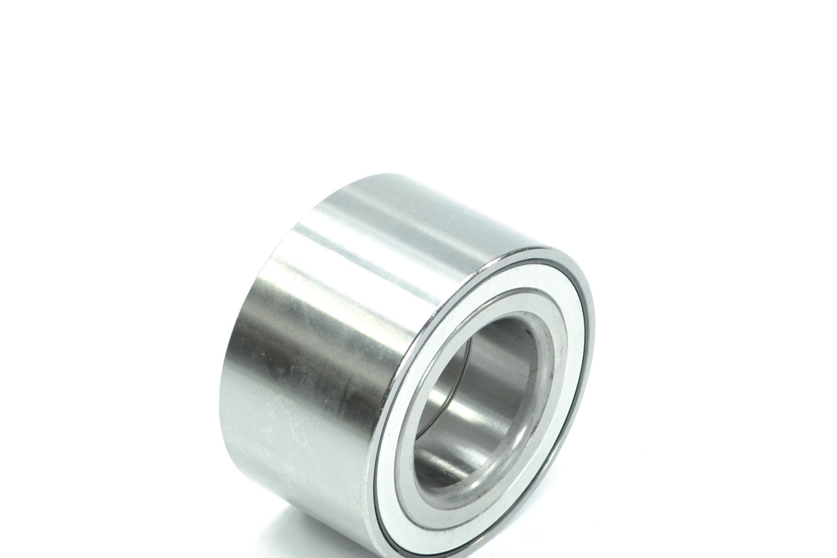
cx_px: 362
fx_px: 3157
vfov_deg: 10.1
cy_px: 414
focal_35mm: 136
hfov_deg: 15.1
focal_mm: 55
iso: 100
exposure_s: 1/25
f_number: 7.1
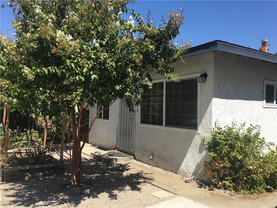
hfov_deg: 61.7
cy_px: 104
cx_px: 138
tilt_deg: +2.2
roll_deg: -0.9
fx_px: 232
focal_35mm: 29
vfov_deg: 48.2
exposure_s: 1/1131
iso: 25
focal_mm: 4.15
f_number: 2.2
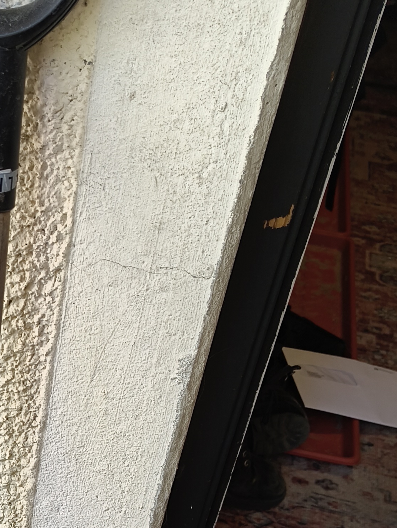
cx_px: -57
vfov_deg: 28.4
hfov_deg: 21.0
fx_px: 1007
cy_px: 461
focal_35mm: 66
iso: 151
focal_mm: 5.56
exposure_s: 1/100
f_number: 1.87
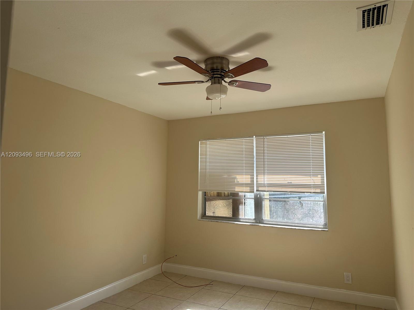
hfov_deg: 71.6
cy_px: 155
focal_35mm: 24
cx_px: 207
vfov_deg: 56.8
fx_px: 287
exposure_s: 1/321
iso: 80
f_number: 1.78
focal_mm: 6.86
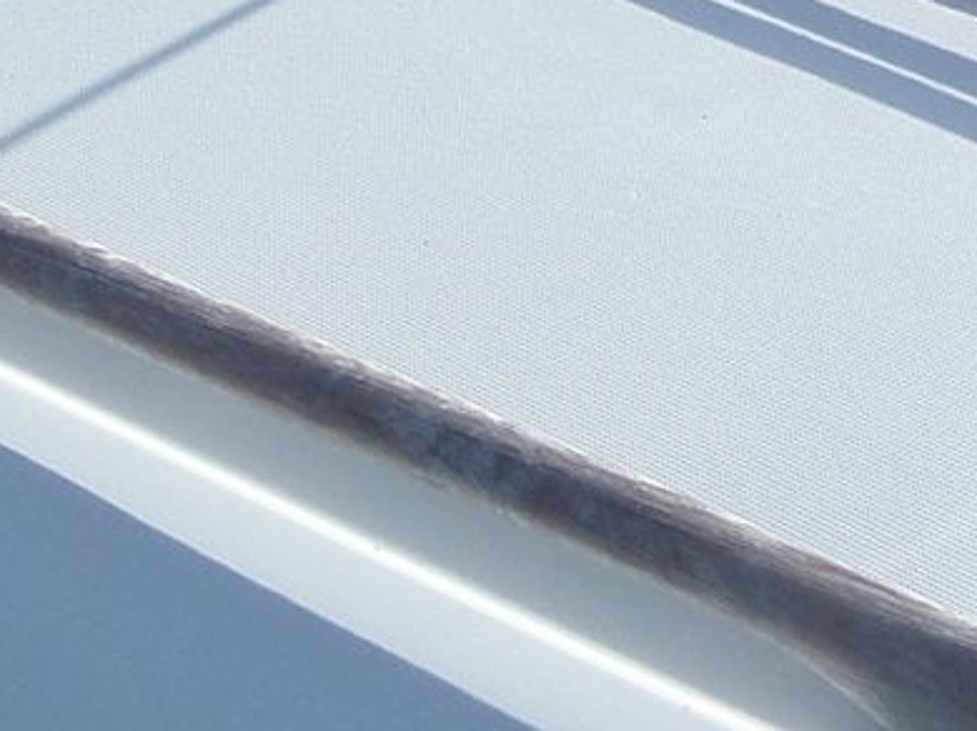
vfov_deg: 10.3
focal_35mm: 133
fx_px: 3751
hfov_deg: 14.4
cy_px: -723
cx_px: -148
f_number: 4.6
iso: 80
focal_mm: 4
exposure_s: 1/500
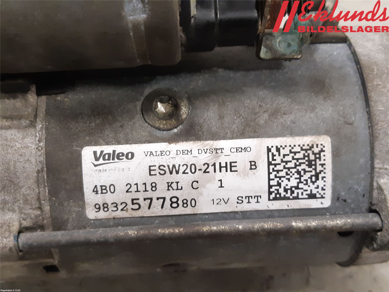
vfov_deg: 53.1
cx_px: 194
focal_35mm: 26
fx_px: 292
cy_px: 146
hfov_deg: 67.3
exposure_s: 1/50
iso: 250
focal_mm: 3.93
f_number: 1.7
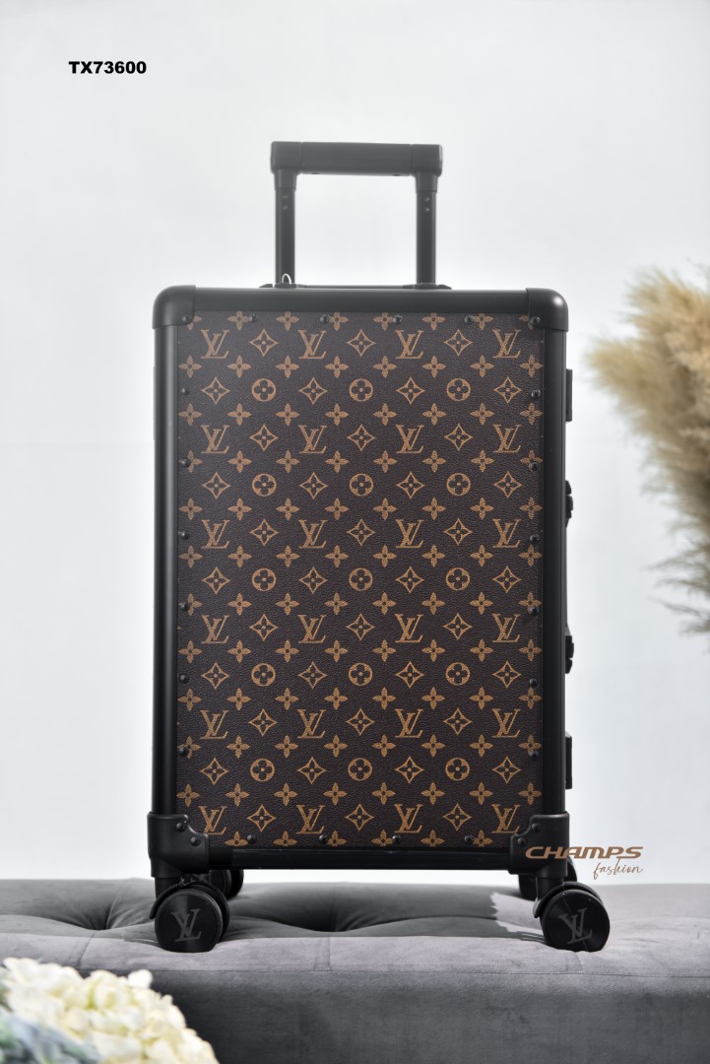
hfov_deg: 24.2
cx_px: 355
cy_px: 532
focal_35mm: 56
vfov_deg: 35.6
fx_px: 1655
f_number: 2.8
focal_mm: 56
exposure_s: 1/500
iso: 320
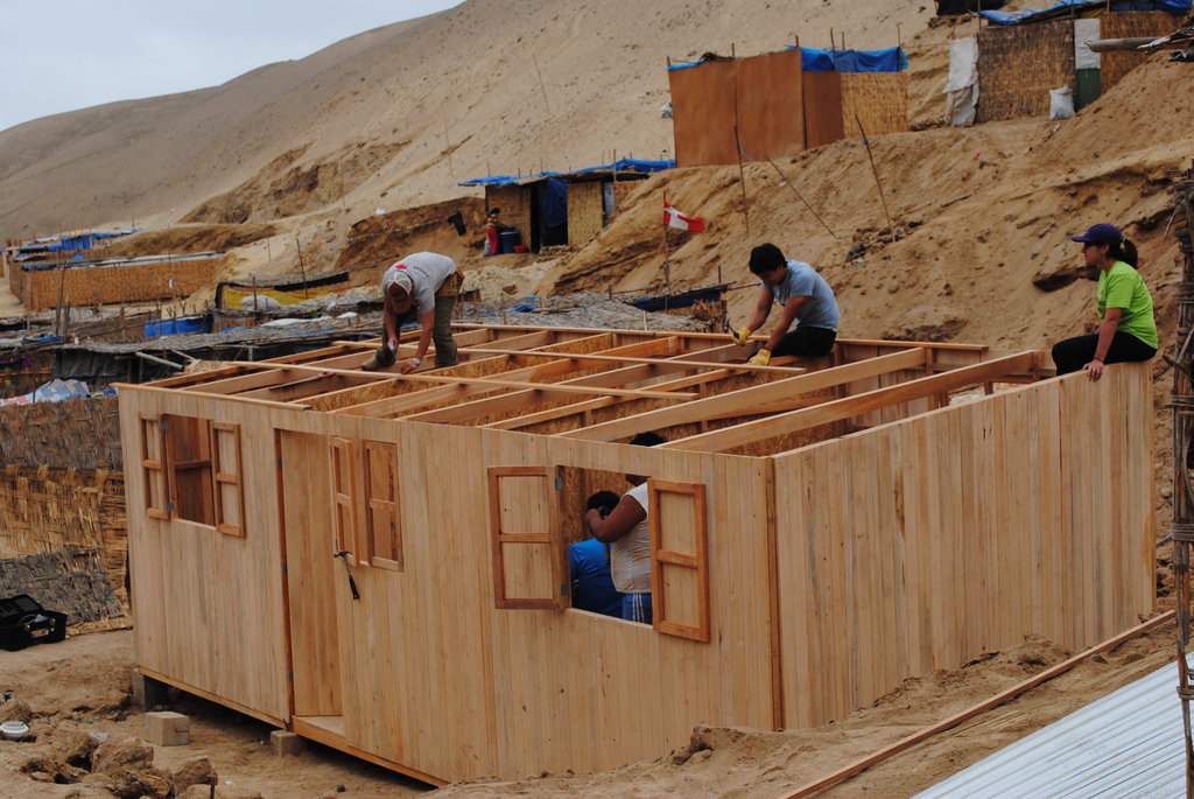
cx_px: 597
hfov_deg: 36.8
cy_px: 400
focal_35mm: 54
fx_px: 1793
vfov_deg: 25.1
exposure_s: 1/250
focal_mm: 36
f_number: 8
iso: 100
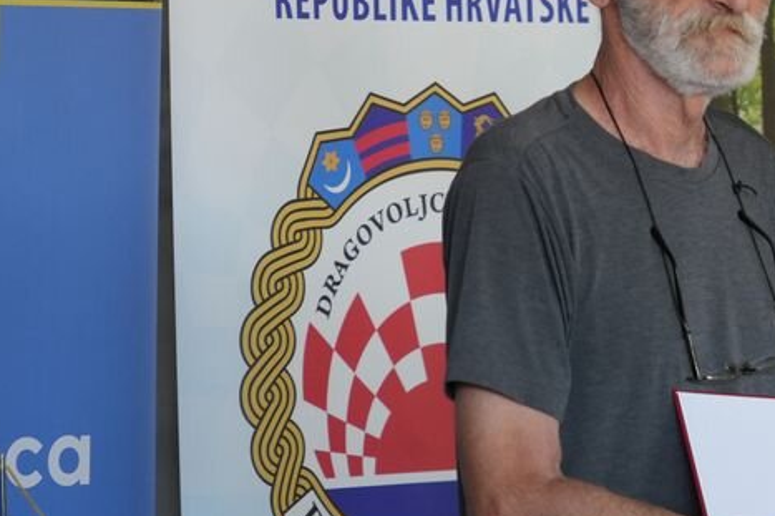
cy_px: 256
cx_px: 768
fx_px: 5100
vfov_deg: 5.8
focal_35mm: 237
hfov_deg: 8.6
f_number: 6.3
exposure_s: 1/125
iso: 2000
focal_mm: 108
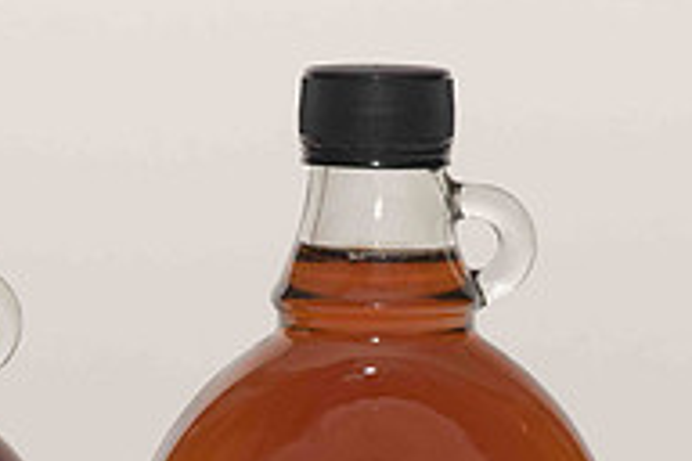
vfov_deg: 5.3
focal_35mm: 257
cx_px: 155
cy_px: 506
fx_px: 4940
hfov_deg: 8.0
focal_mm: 85
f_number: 13
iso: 400
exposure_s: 1/100
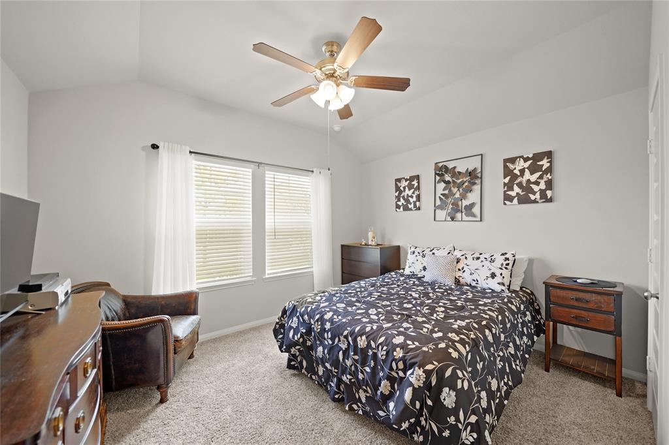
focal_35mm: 13
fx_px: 241
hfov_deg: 108.3
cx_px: 334
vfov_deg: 85.4
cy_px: 222
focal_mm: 13
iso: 320
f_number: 4
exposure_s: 1/6
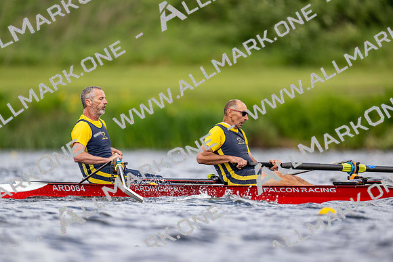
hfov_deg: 3.4
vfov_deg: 2.3
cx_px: 196
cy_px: 131
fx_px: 6551
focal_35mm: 600
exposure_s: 1/2500
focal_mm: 600
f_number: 4
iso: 640
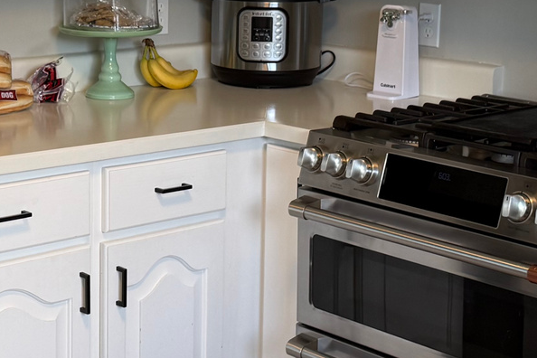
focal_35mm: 86
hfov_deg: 23.6
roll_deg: -1.2
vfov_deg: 15.8
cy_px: 110
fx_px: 1283
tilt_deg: -9.7
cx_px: 189
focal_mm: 6.76
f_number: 1.78
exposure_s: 1/120
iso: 160
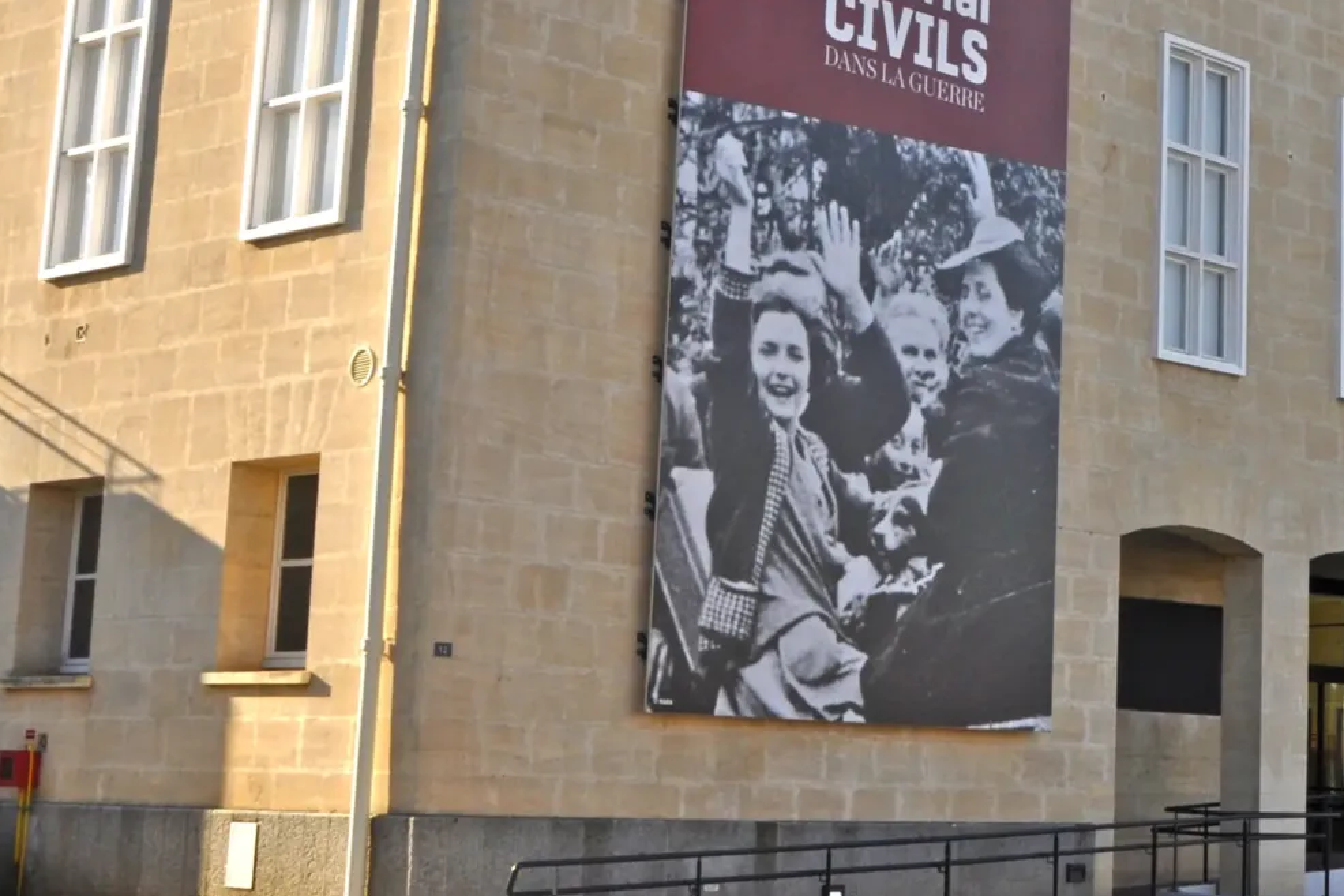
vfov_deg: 19.3
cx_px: 1319
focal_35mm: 70
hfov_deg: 27.3
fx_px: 2613
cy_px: 215
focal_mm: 18
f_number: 13
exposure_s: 1/160
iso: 200
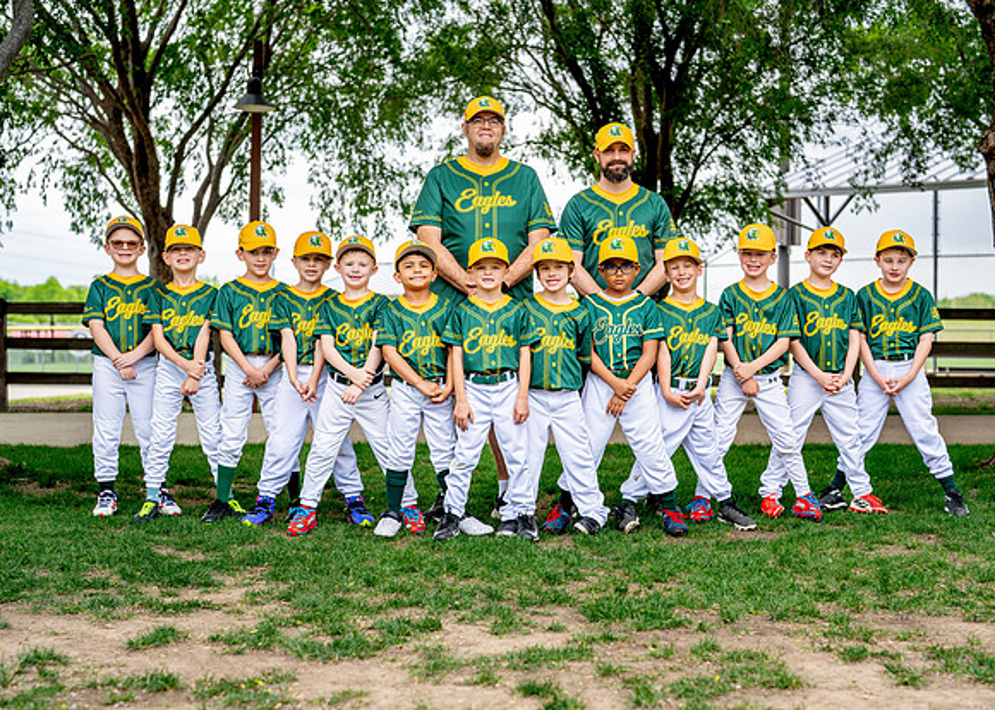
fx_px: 1617
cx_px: 521
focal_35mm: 57
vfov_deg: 24.8
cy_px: 358
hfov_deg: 34.2
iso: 125
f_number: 2.8
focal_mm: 50
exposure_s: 1/640
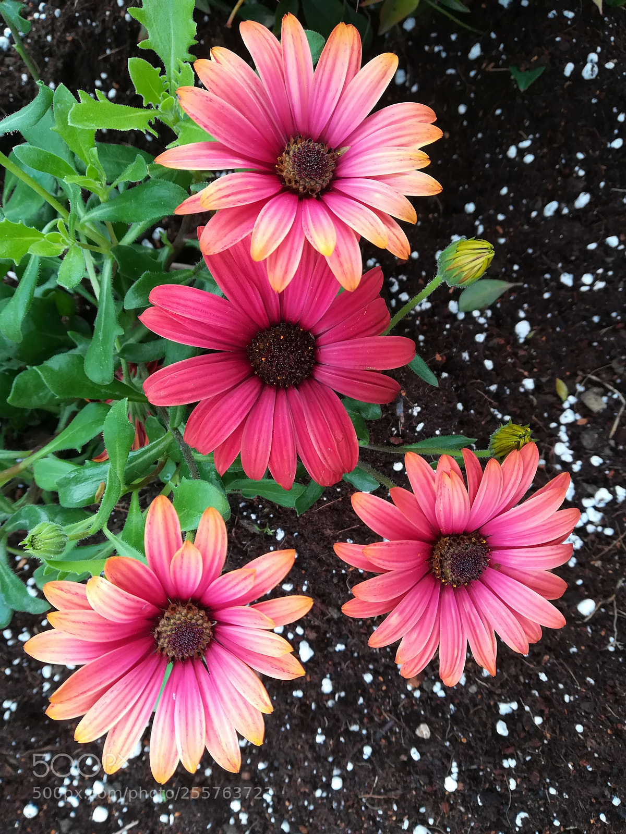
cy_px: 417
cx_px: 313
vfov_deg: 67.3
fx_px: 627
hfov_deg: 53.1
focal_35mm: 26
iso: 50
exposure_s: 1/100
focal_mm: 3.83
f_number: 2.2
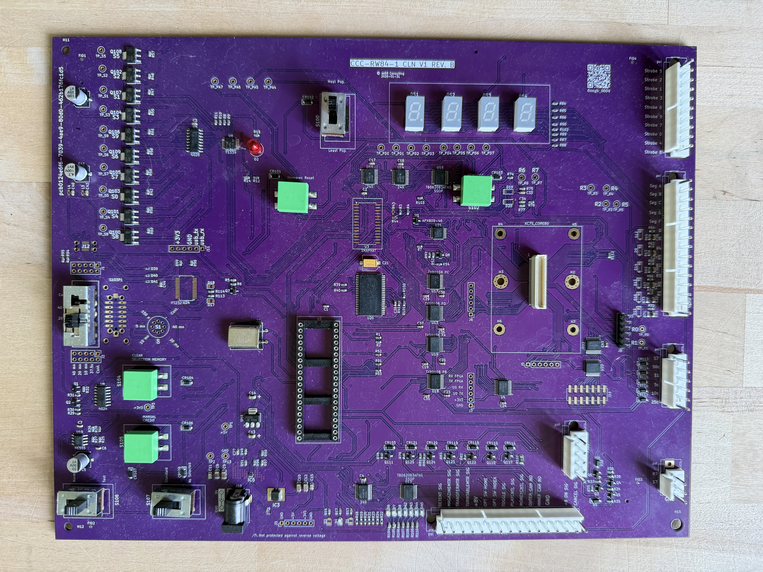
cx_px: 382
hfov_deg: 71.6
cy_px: 286
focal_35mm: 24
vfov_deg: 56.8
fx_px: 529
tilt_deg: -89.0
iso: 200
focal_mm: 6.76
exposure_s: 1/66
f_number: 1.78
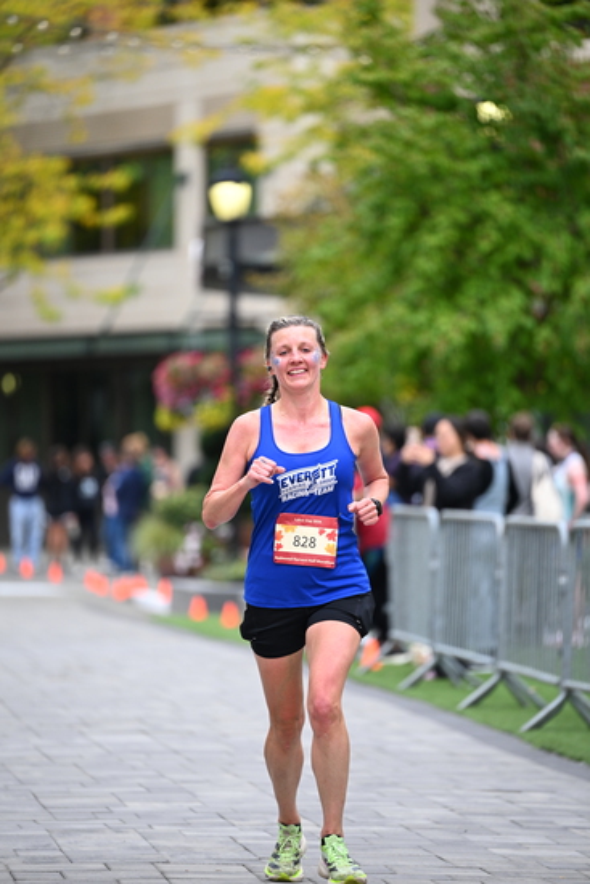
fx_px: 4913
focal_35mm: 200
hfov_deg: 6.9
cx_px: 295
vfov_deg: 10.3
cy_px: 442
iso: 640
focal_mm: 200
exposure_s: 1/1600
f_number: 2.8
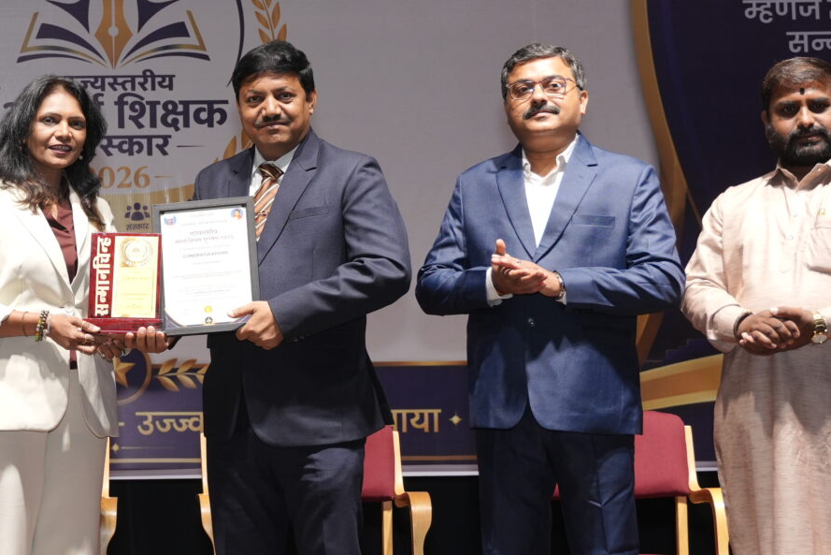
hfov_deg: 20.2
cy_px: 230
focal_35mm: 97
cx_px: -61
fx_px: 2240
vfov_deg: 14.1
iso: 400
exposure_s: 1/100
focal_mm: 33.7
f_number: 3.2
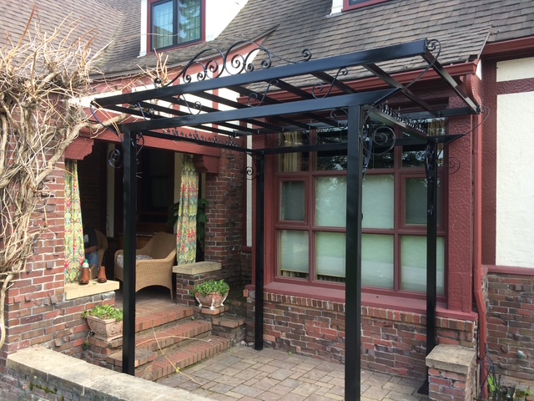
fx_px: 447
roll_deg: +0.0
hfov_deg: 61.7
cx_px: 267
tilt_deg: -0.1
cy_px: 200
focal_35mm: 29
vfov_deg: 48.2
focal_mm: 4.15
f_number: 2.2
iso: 32
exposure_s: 1/243
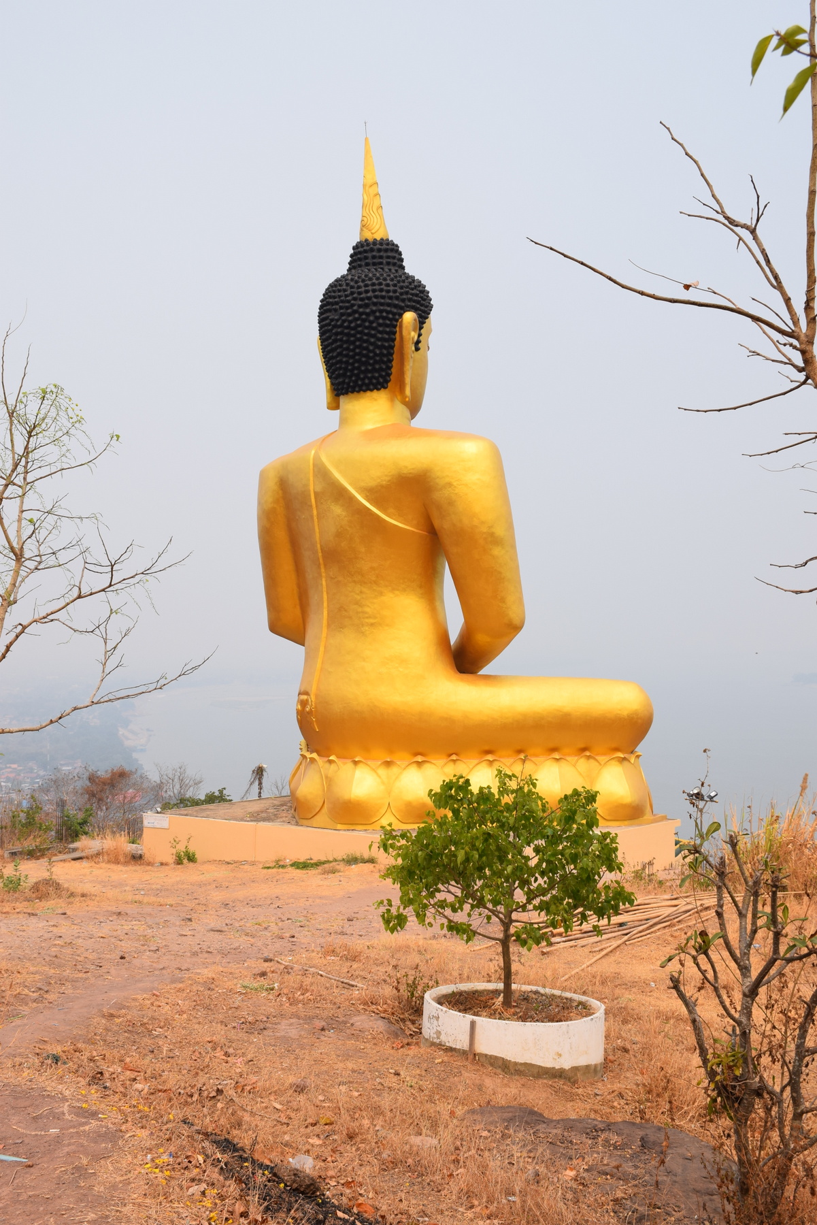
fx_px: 1378
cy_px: 612
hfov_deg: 33.0
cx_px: 408
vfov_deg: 47.9
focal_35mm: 40
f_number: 10
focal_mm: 27
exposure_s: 1/400
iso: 200
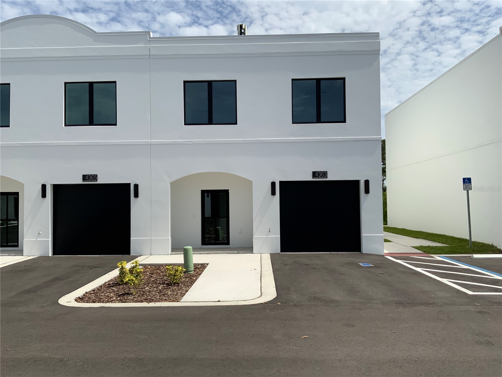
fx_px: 421
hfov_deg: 61.7
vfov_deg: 48.2
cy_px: 188
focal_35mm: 29
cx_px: 251
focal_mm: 3
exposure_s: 1/4065
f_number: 1.8
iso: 20
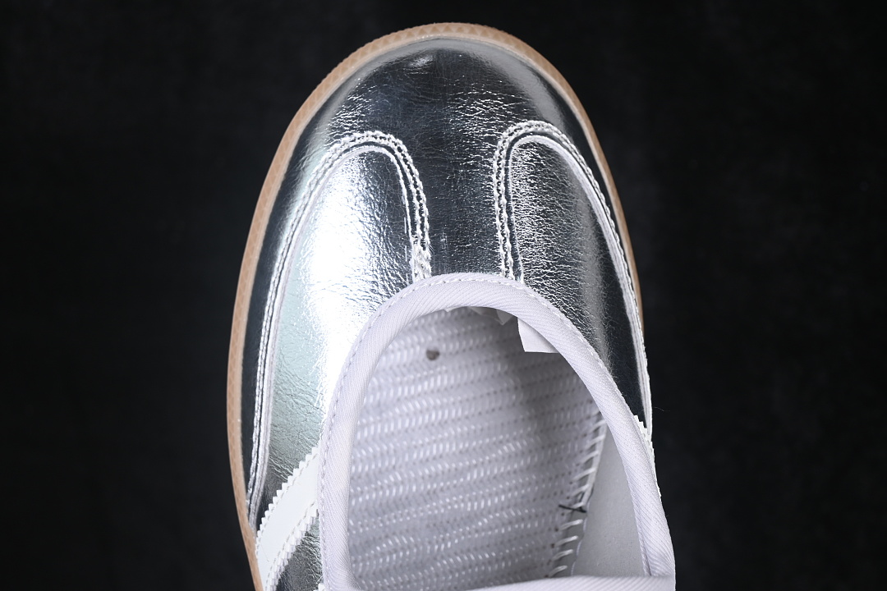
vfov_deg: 18.2
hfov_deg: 27.0
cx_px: 444
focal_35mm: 75
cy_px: 296
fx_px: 1848
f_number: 7.1
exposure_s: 1/80
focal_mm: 50
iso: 160
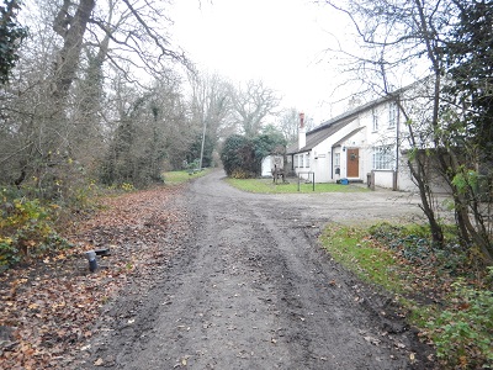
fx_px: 413
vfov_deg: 48.2
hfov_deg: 61.7
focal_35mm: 29
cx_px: 246
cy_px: 185
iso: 800
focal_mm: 5.1
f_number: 2.8
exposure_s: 1/400
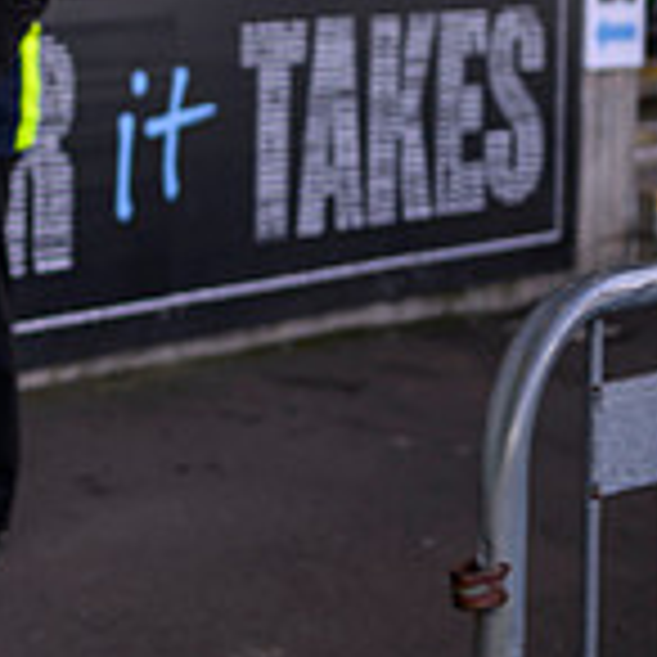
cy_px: -106
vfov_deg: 14.4
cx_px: -594
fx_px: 2534
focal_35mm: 118
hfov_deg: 13.1
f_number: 1.8
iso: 100
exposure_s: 1/200
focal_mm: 35
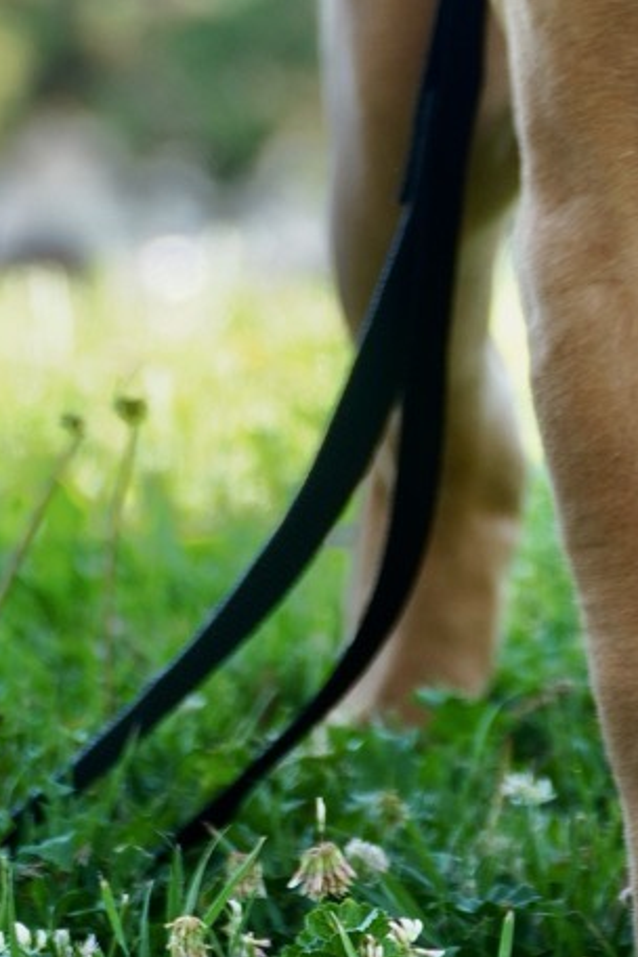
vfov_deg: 6.7
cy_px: -386
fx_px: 8107
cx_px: 999
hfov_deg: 4.5
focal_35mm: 305
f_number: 4
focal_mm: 58
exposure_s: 1/125
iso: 100
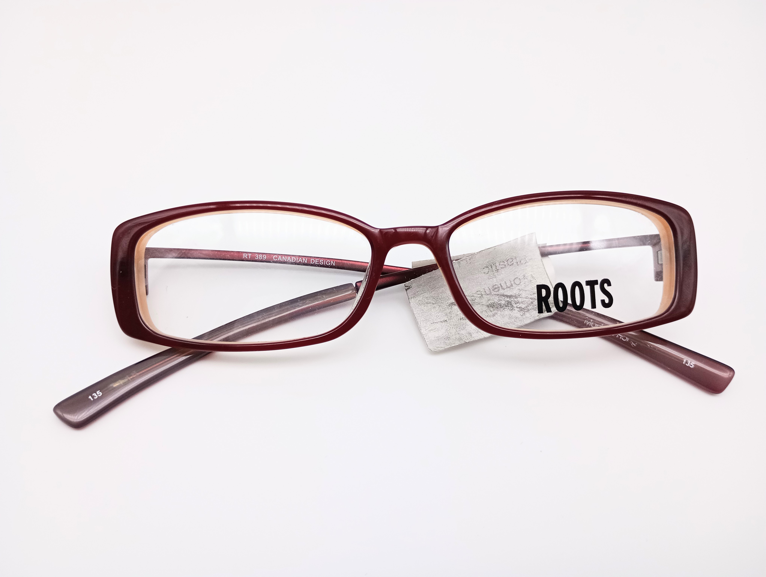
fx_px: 620
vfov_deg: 49.9
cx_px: 383
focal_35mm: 28
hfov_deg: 63.4
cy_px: 288
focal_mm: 4.27
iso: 100
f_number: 1.8
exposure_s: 1/155
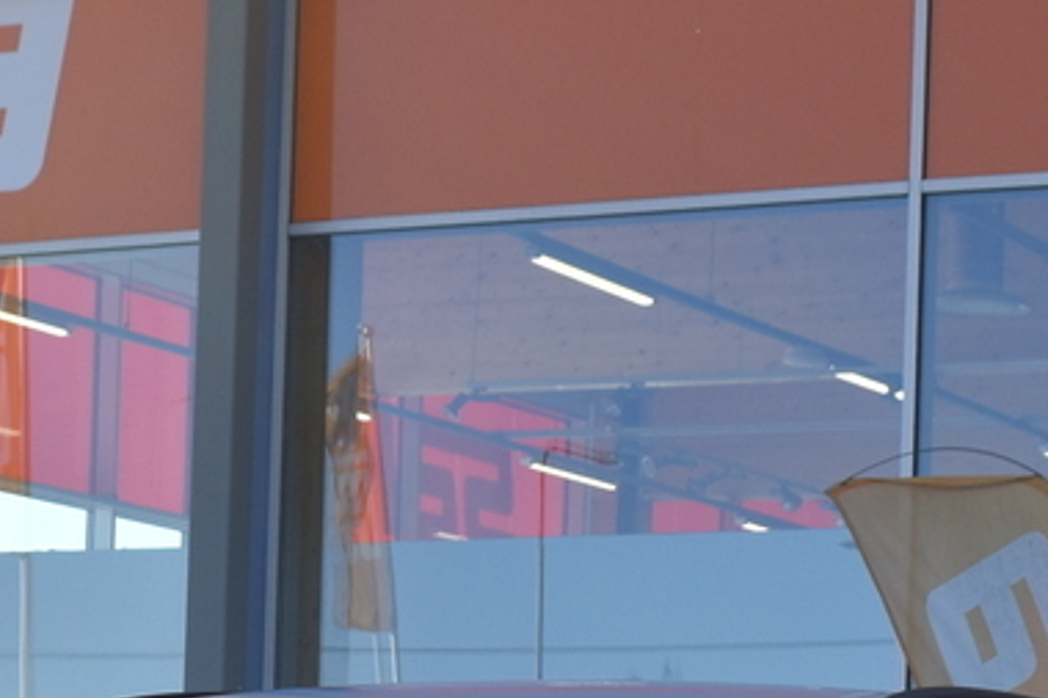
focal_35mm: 147
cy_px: 1057
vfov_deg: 9.1
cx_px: 188
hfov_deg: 13.9
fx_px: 4281
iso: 200
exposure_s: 1/500
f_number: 8
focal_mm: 23
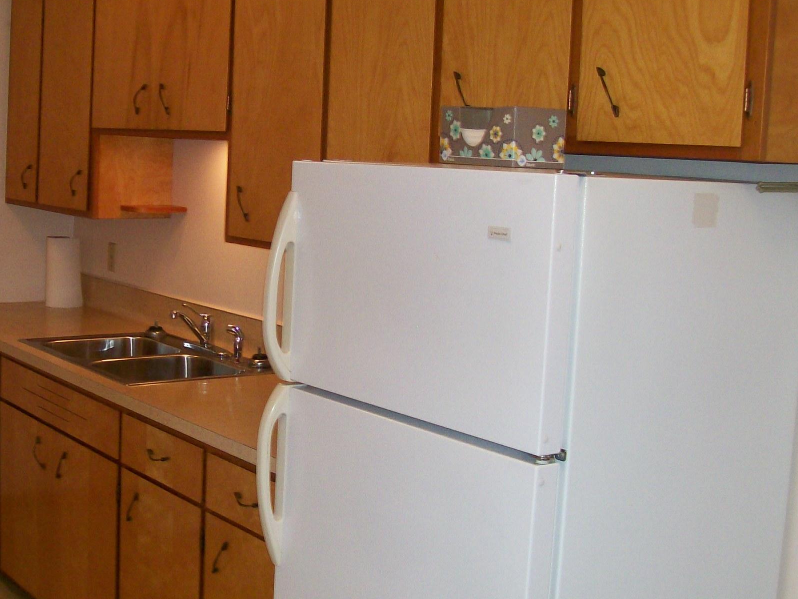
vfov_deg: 28.0
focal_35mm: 52
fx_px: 1199
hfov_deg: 36.3
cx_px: 240
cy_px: 289
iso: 140
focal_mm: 6
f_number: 2.7
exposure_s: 1/64
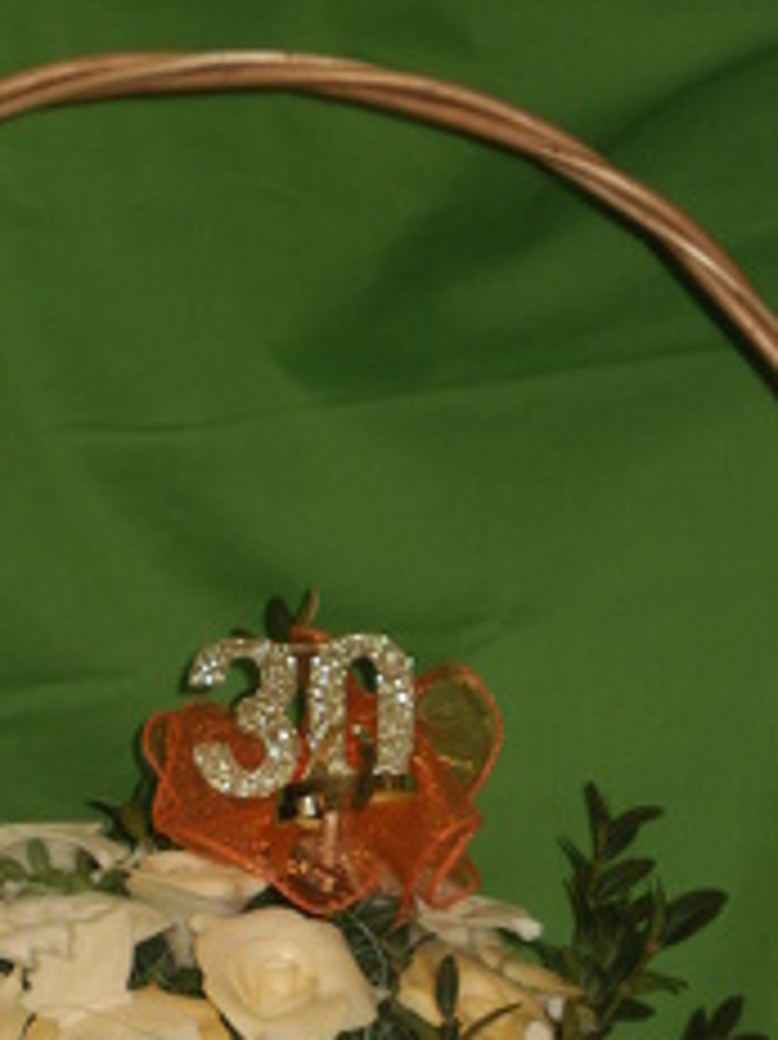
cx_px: 175
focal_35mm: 129
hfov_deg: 11.4
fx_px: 3869
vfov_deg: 15.1
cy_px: 1017
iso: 100
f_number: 4.2
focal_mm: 10.3
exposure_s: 1/40
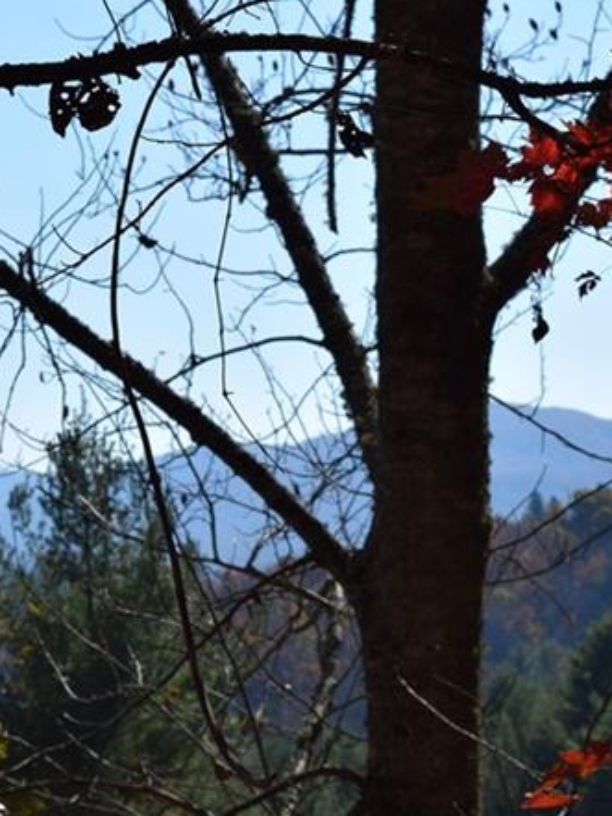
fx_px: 4338
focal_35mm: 184
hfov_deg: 8.0
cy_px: 337
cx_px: -126
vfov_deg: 10.7
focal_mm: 55
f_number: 11
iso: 200
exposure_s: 1/500
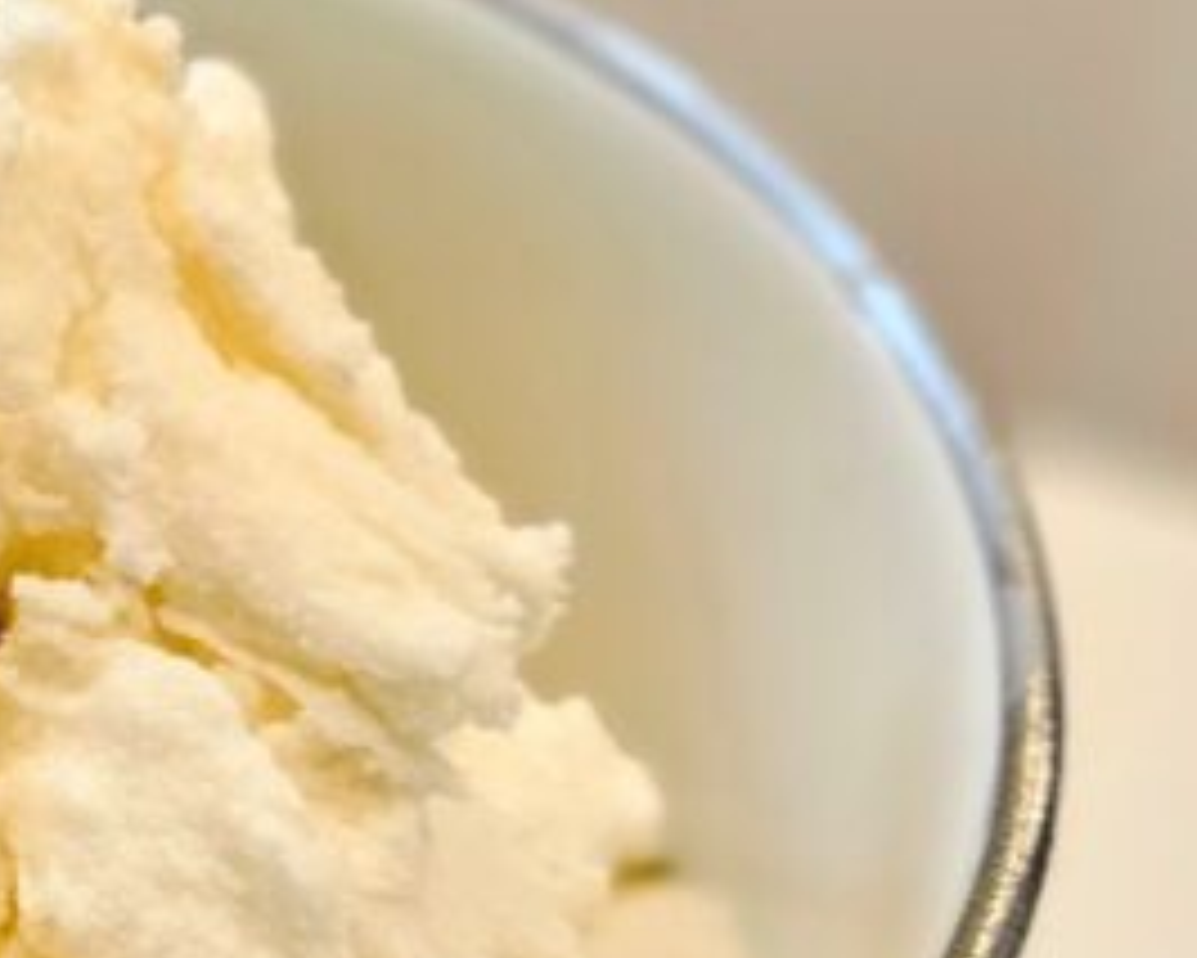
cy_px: 495
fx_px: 3190
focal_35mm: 90
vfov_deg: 17.1
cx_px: -533
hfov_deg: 19.0
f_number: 1.8
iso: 200
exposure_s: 1/120
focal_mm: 5.4
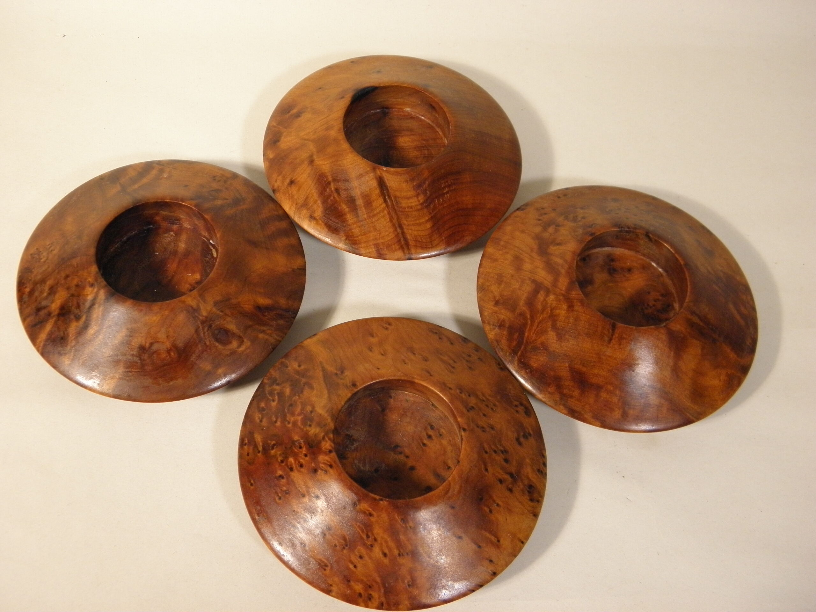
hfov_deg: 47.9
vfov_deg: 36.8
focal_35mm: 39
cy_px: 306
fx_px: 919
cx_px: 408
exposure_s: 1/25
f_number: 3.8
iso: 200
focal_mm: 7.1
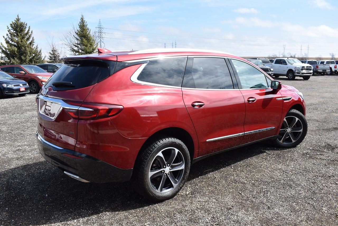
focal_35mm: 30
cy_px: 113
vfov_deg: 43.6
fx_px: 282
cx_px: 169
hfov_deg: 61.9
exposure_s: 1/250
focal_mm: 20
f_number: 8
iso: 100
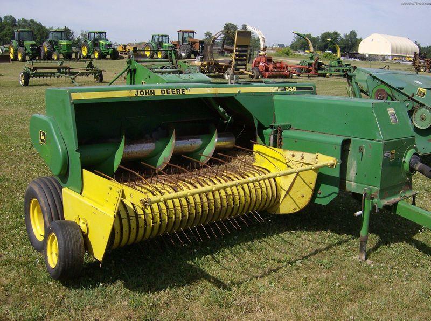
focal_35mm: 36
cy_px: 160
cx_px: 216
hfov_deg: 51.5
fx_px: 447
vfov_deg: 39.5
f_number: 4.7
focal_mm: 6
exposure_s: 1/872
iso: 100
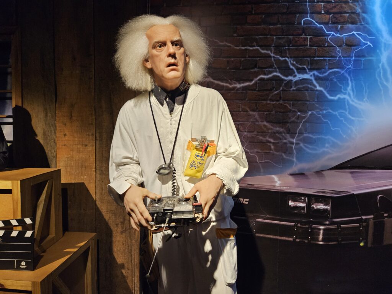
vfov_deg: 58.9
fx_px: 260
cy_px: 147
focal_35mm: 23
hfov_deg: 73.9
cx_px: 196
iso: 500
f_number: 1.8
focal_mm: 5.4
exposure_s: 1/120
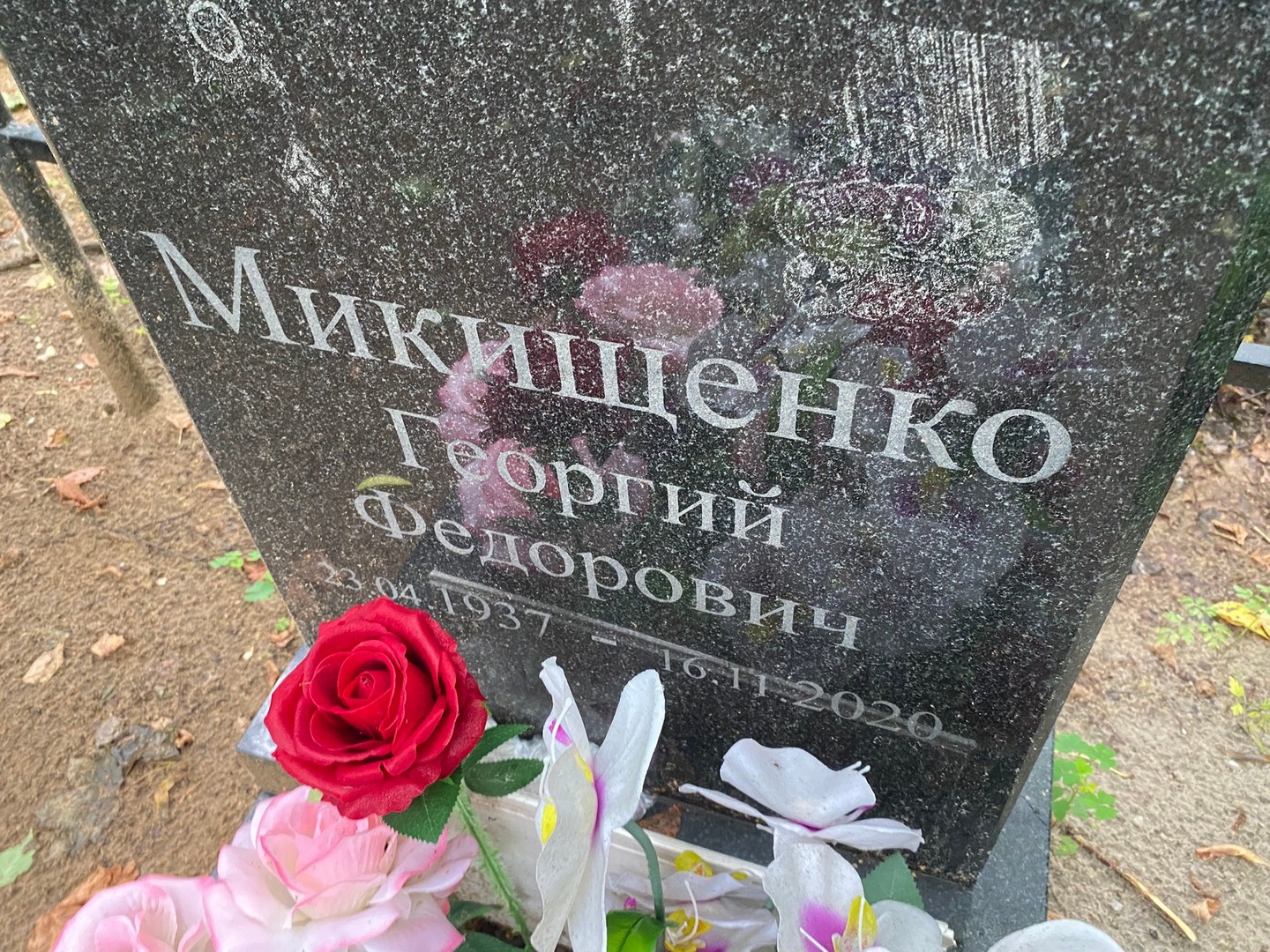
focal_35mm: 26
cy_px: 476
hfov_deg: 67.3
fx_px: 954
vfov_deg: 53.1
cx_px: 635
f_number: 1.8
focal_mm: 4.25
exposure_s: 1/52
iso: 500
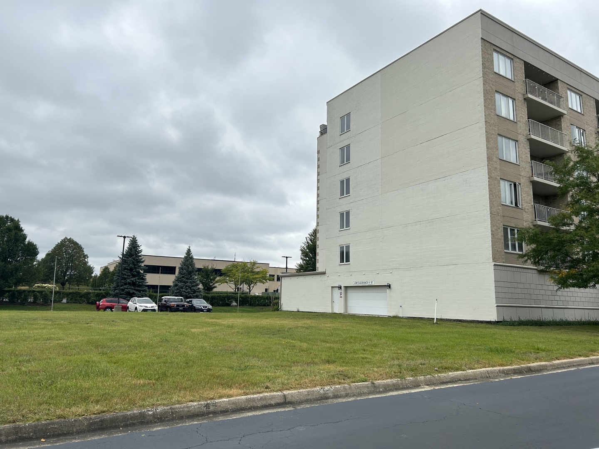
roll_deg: -1.1
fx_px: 450
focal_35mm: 26
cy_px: 224
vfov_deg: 53.1
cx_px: 300
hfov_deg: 67.3
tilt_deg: +11.8
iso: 50
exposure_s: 1/2841
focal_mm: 5.7
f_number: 1.5
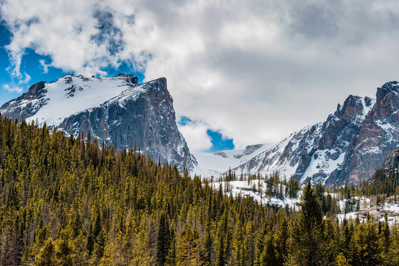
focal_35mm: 102
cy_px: 133
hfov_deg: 20.0
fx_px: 1131
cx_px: 200
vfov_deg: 13.4
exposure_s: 1/640
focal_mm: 102
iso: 400
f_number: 11
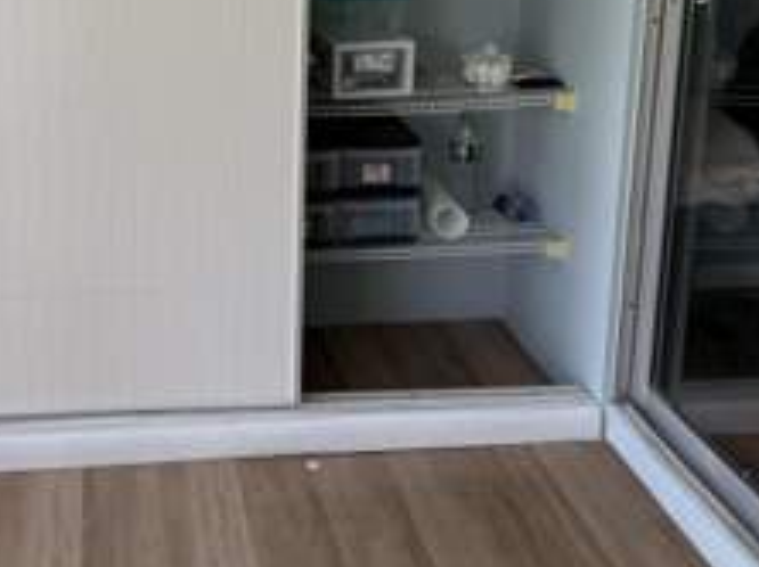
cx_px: 191
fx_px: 1139
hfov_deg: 36.0
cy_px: 67
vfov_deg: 27.1
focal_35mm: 52
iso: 50
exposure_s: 1/208
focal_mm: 6.76
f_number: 1.78
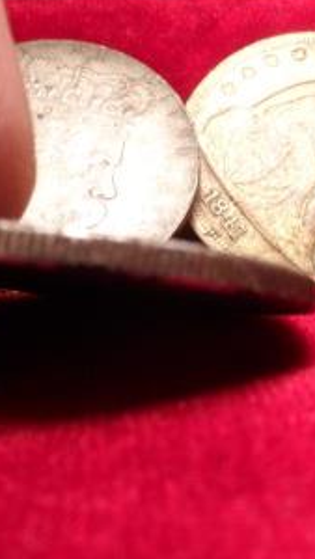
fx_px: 578
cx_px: 186
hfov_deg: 30.4
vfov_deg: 51.6
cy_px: 261
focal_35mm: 39
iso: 80
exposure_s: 1/45
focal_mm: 4
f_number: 3.2
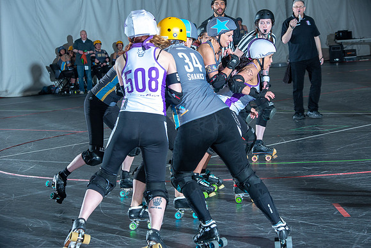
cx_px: 186
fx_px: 1082
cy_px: 124
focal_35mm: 105
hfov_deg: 19.5
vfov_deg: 13.0
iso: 800
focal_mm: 105
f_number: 8
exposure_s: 1/160
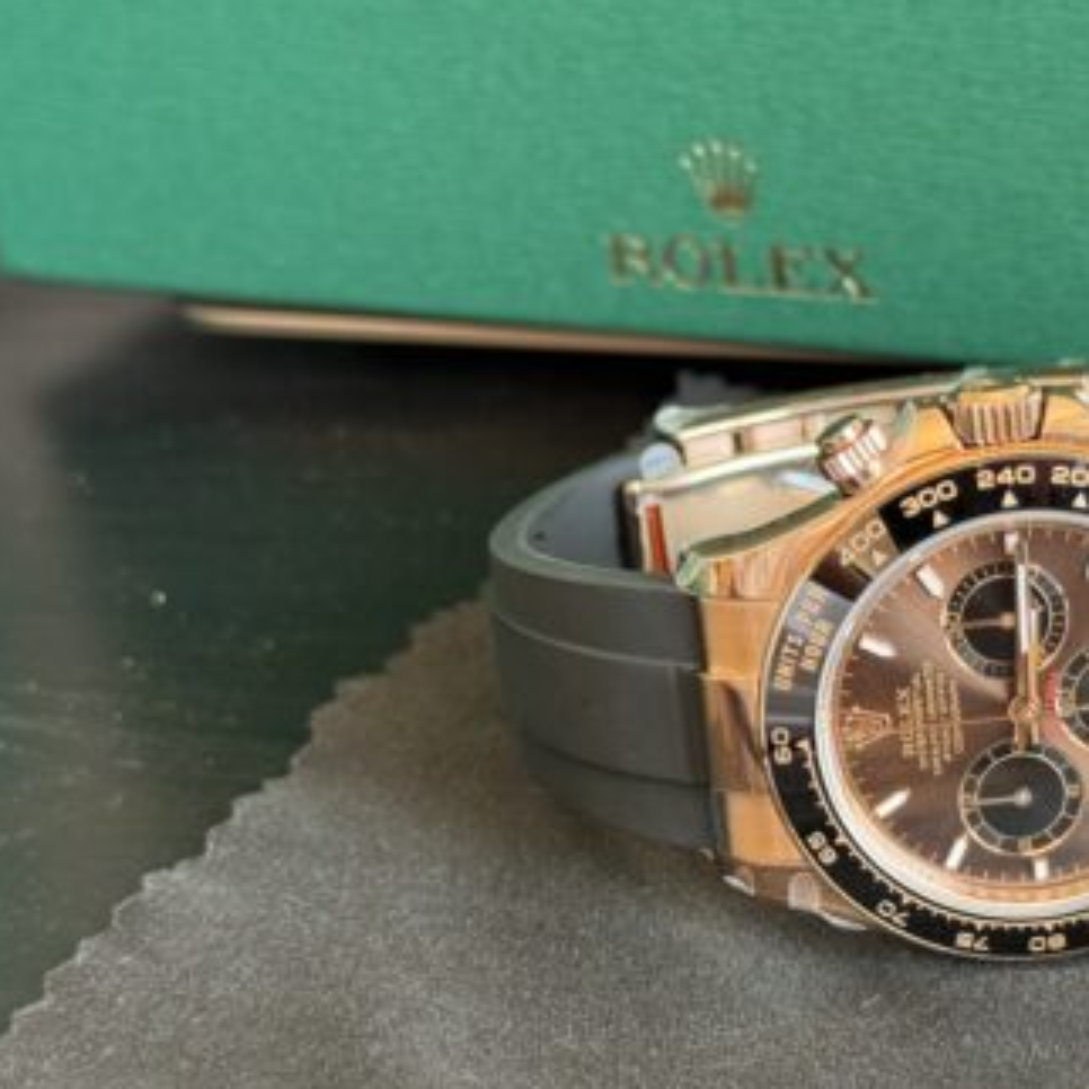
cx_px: 893
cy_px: 507
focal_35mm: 79
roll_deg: +7.1
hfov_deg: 21.6
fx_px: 2812
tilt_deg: -25.5
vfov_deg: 21.9
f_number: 1.78
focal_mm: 6.76
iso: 160
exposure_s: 1/60
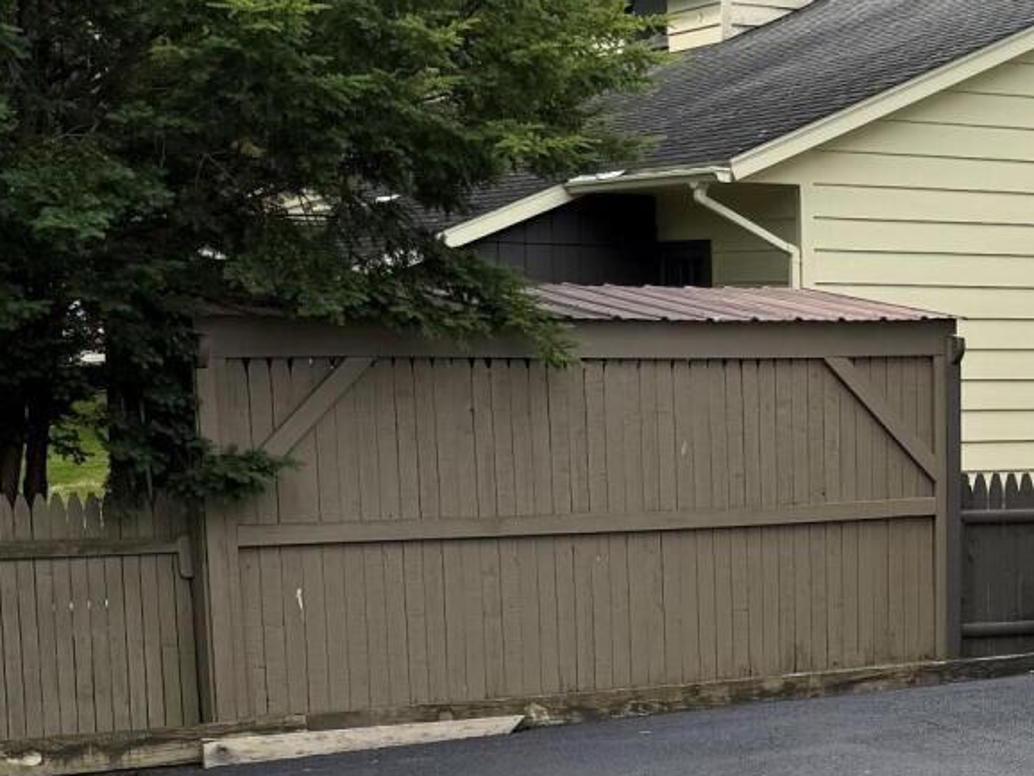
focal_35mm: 83
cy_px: 740
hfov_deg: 22.3
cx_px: 1136
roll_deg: +0.4
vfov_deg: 17.5
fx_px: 2480
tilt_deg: -8.0
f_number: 1.78
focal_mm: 6.76
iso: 80
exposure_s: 1/2370
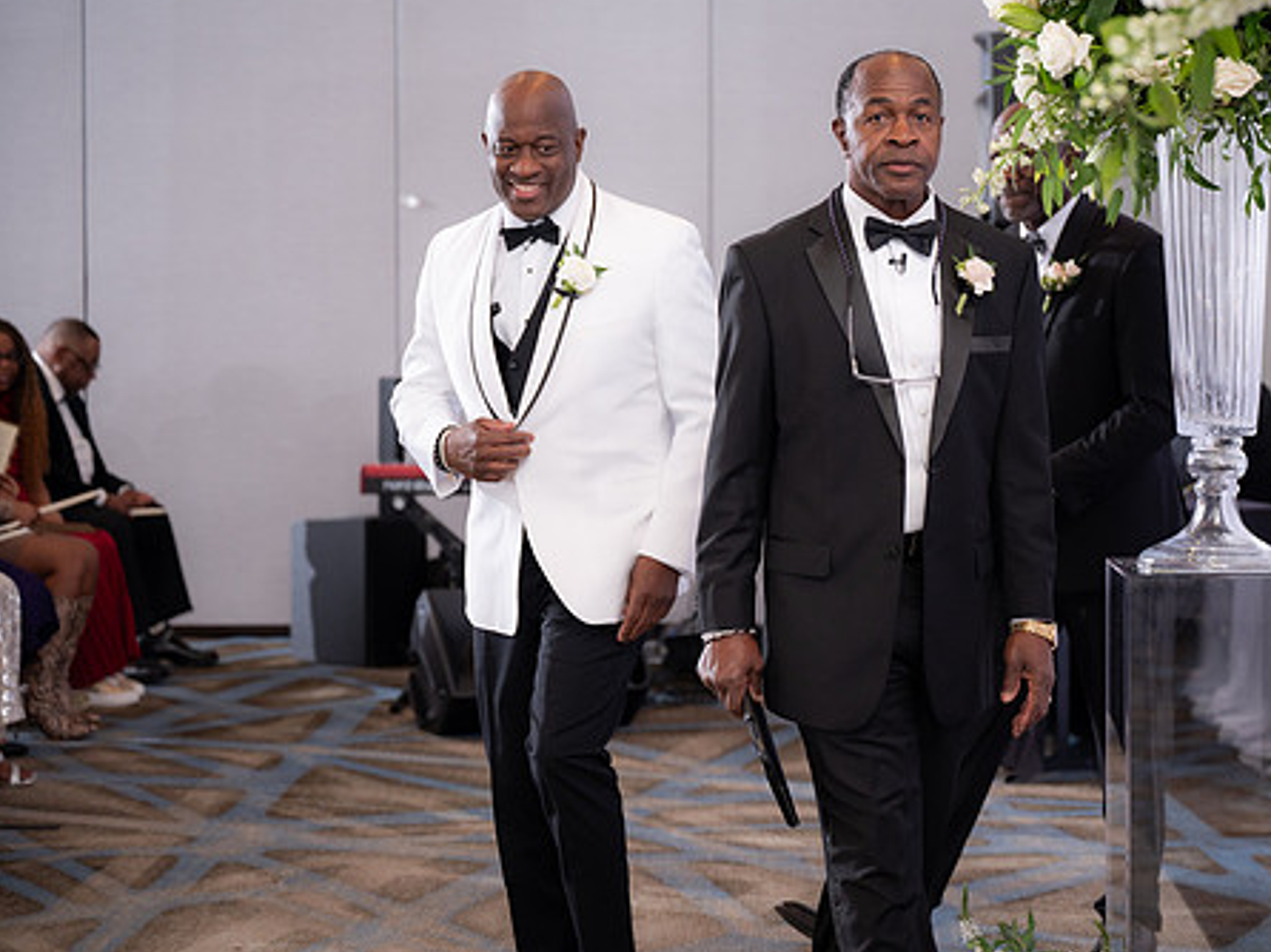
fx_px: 3119
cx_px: 818
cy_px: 416
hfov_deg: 23.0
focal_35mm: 85
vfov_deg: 17.3
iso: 800
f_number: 2.8
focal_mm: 68
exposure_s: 1/200
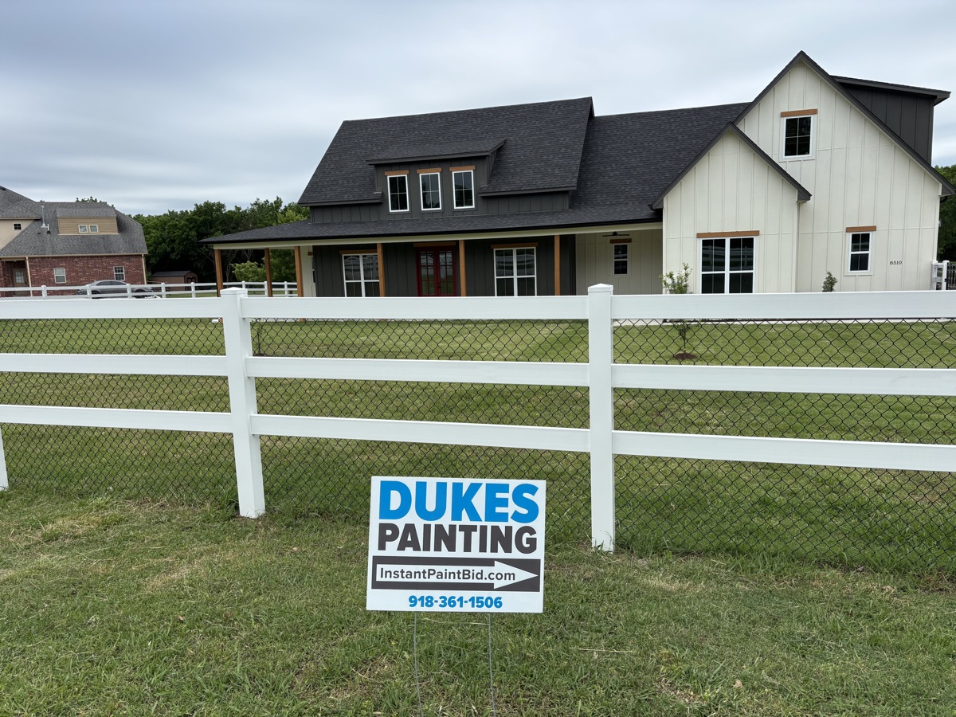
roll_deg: +1.1
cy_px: 358
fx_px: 718
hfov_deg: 67.3
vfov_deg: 53.1
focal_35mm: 26
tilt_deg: -9.0
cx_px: 478
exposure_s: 1/2062
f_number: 1.6
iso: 50
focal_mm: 5.96
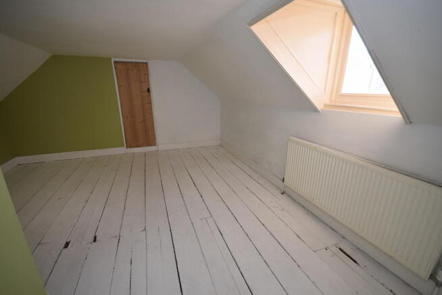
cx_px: 221
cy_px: 148
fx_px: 184
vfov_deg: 77.4
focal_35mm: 15
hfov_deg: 100.4
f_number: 5.6
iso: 200
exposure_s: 1/125
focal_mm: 10
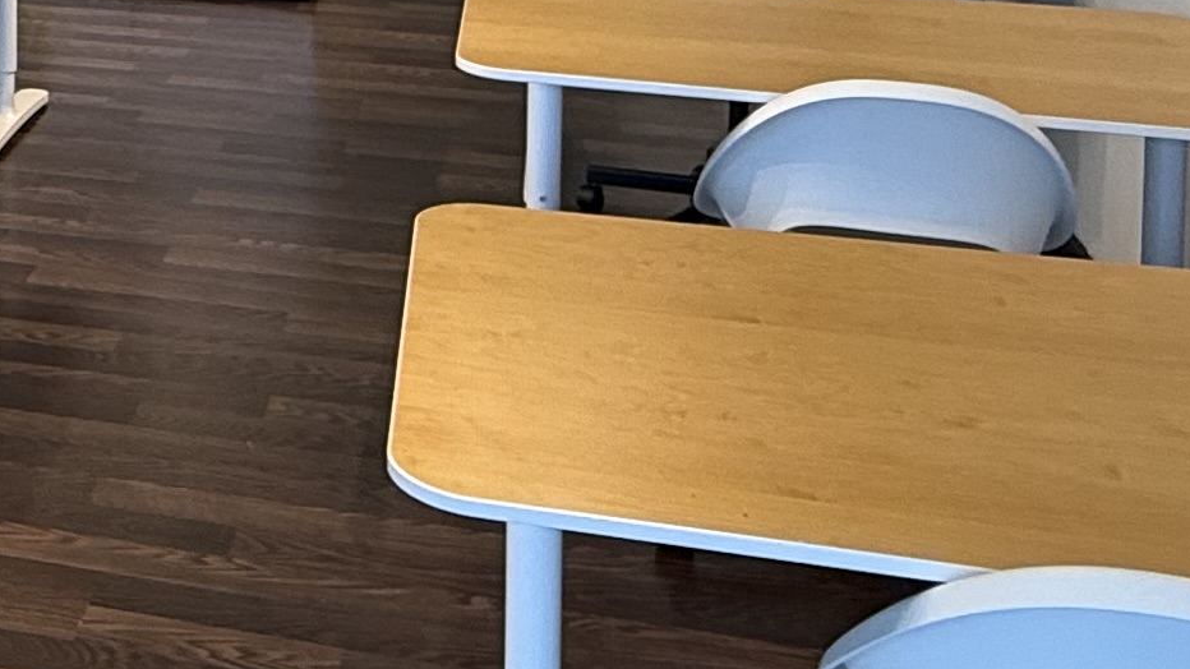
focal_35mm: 66
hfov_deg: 28.6
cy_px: -392
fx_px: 2082
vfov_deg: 16.3
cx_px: -152
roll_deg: +0.0
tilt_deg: -2.9
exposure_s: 1/120
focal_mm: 2.22
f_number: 2.2
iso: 80
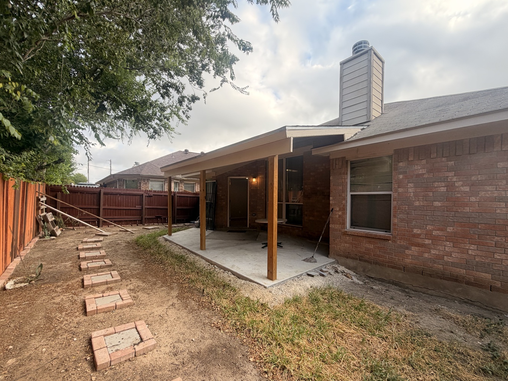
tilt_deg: +3.1
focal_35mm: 15
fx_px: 220
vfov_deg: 81.7
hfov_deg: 98.2
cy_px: 201
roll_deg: -1.5
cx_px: 252
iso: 40
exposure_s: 1/227
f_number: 2.2
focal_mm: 2.22
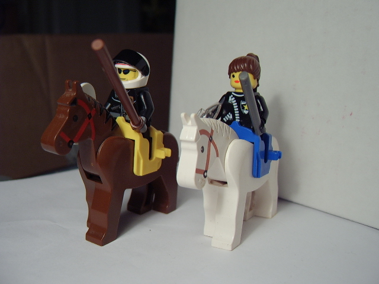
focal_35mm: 31
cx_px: 190
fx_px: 339
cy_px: 142
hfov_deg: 58.4
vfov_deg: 45.4
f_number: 2.7
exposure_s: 1/54
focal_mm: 8.13
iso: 100
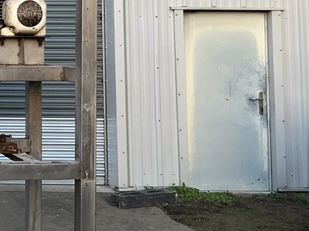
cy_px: 33
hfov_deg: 22.6
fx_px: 660
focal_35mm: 74
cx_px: -125
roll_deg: -0.3
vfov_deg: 19.6
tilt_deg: +4.0
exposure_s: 1/219
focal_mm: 5.1
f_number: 1.6
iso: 32
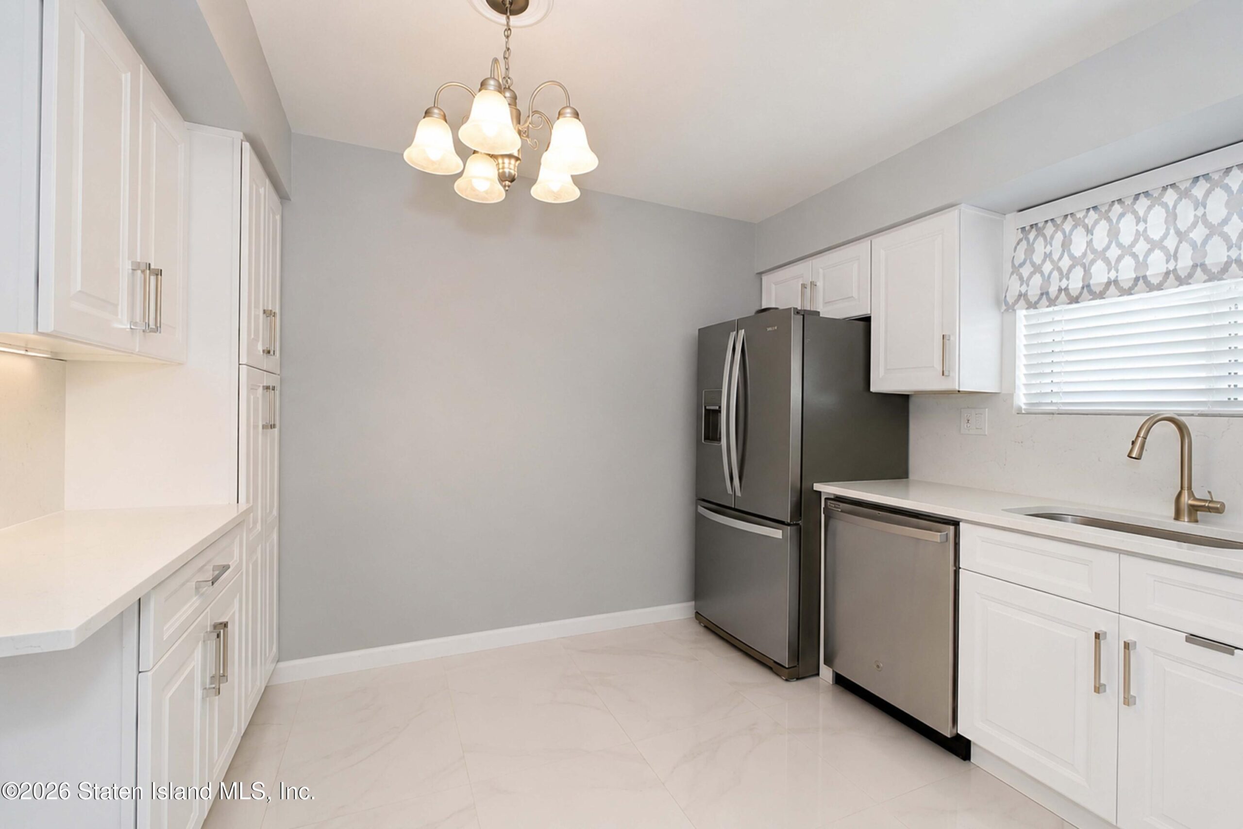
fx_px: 518
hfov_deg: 100.4
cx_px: 622
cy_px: 414
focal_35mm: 15
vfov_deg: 77.3
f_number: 9
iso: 2000
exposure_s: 1/100
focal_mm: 10
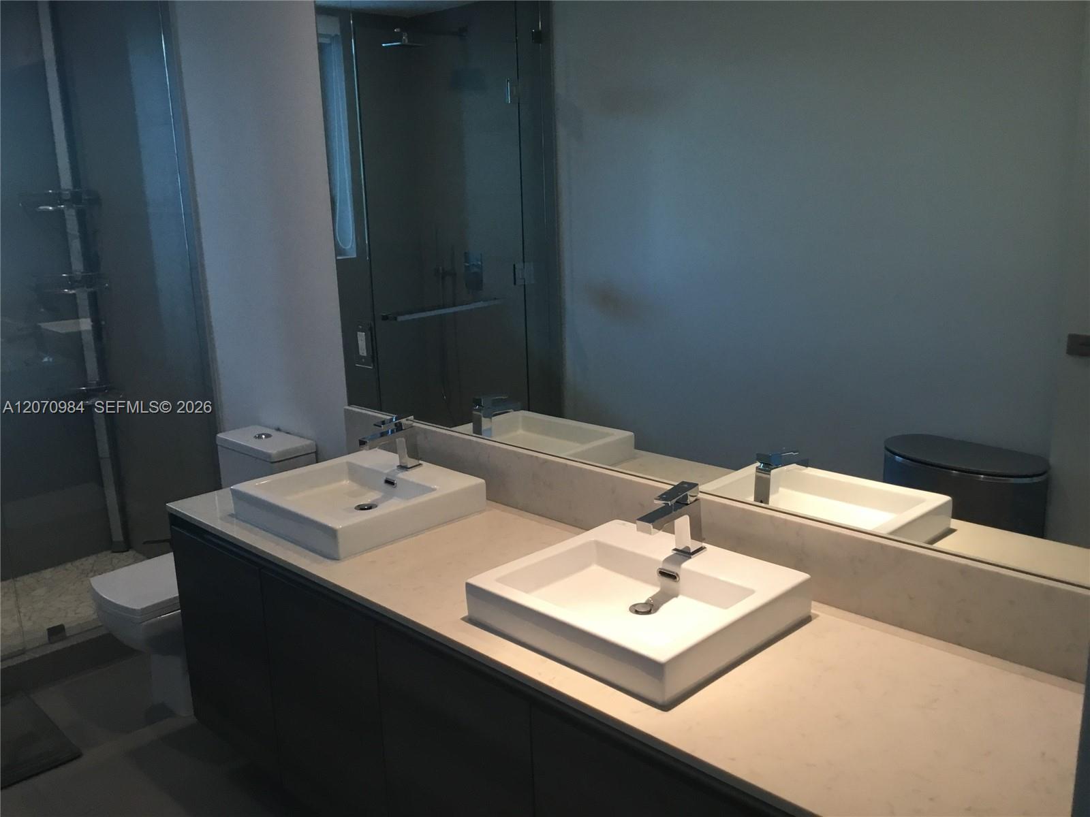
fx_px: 976
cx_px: 545
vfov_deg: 45.4
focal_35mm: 31
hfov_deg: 58.4
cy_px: 408
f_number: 2.4
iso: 80
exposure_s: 1/30
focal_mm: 3.3
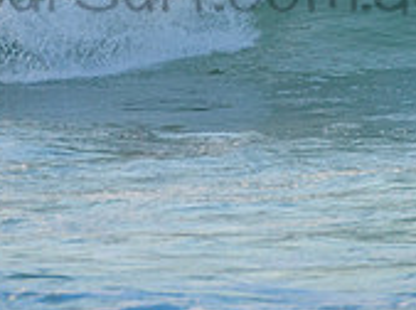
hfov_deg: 1.2
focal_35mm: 1654
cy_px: -46
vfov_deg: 0.9
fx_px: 19835
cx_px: 185
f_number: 5.6
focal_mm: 500
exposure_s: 1/2000
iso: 560
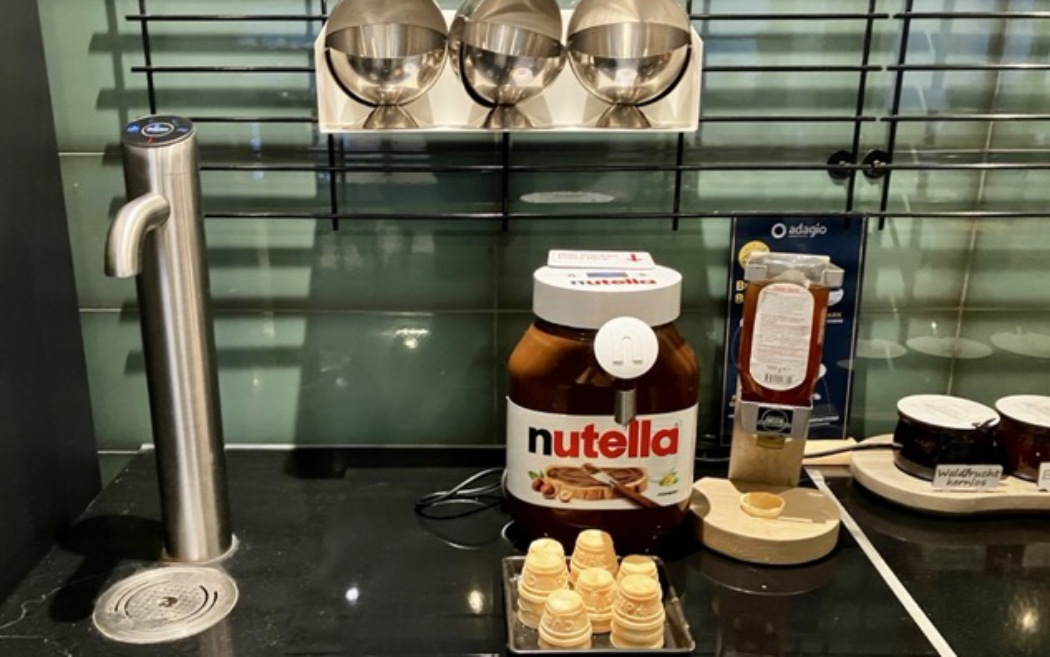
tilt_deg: -17.4
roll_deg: -0.1
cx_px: 527
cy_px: 383
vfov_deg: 41.7
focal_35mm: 30
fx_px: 859
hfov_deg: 62.9
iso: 400
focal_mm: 3.99
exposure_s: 1/25
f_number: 1.8
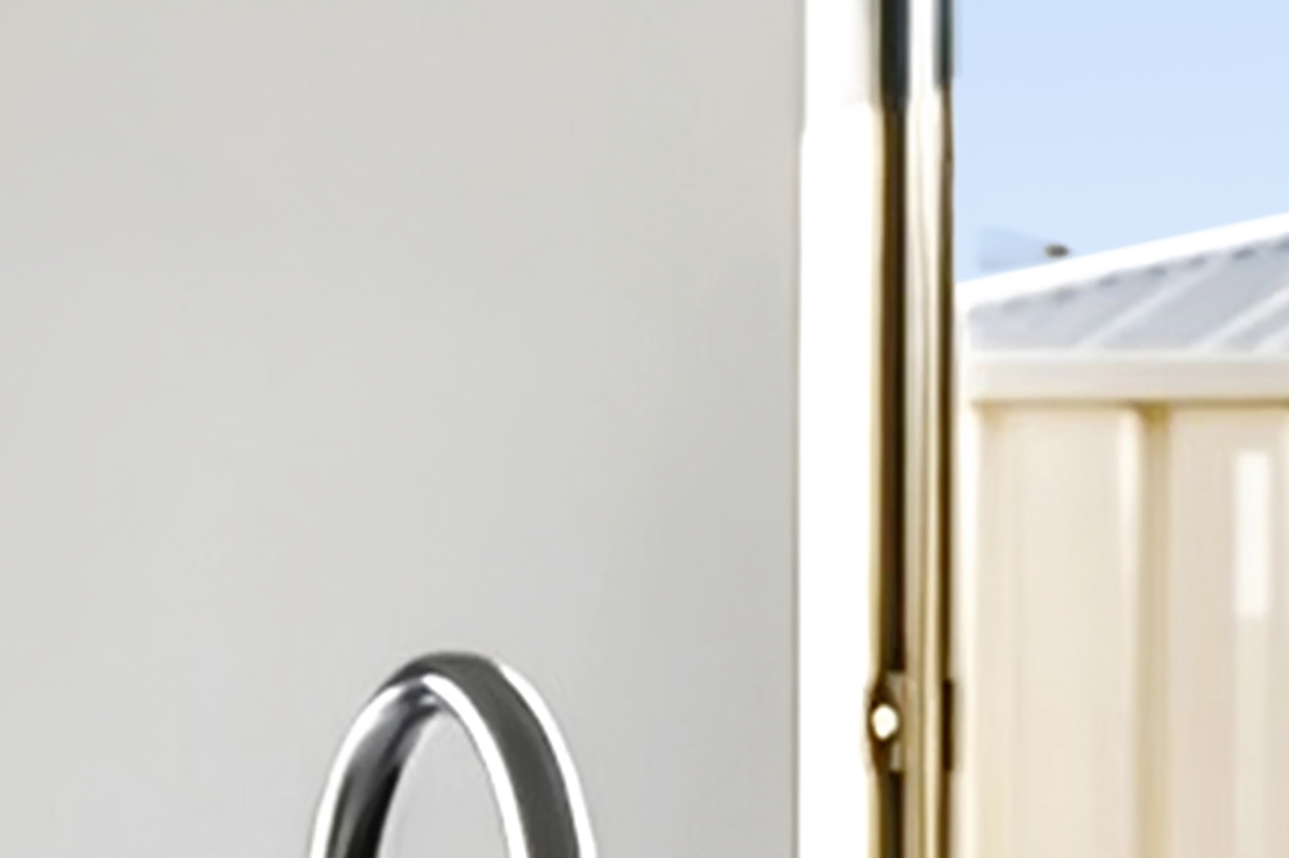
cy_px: 969
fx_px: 4724
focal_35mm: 132
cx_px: 3371
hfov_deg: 11.7
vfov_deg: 10.2
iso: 800
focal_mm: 19
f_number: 2.8
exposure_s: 1/60
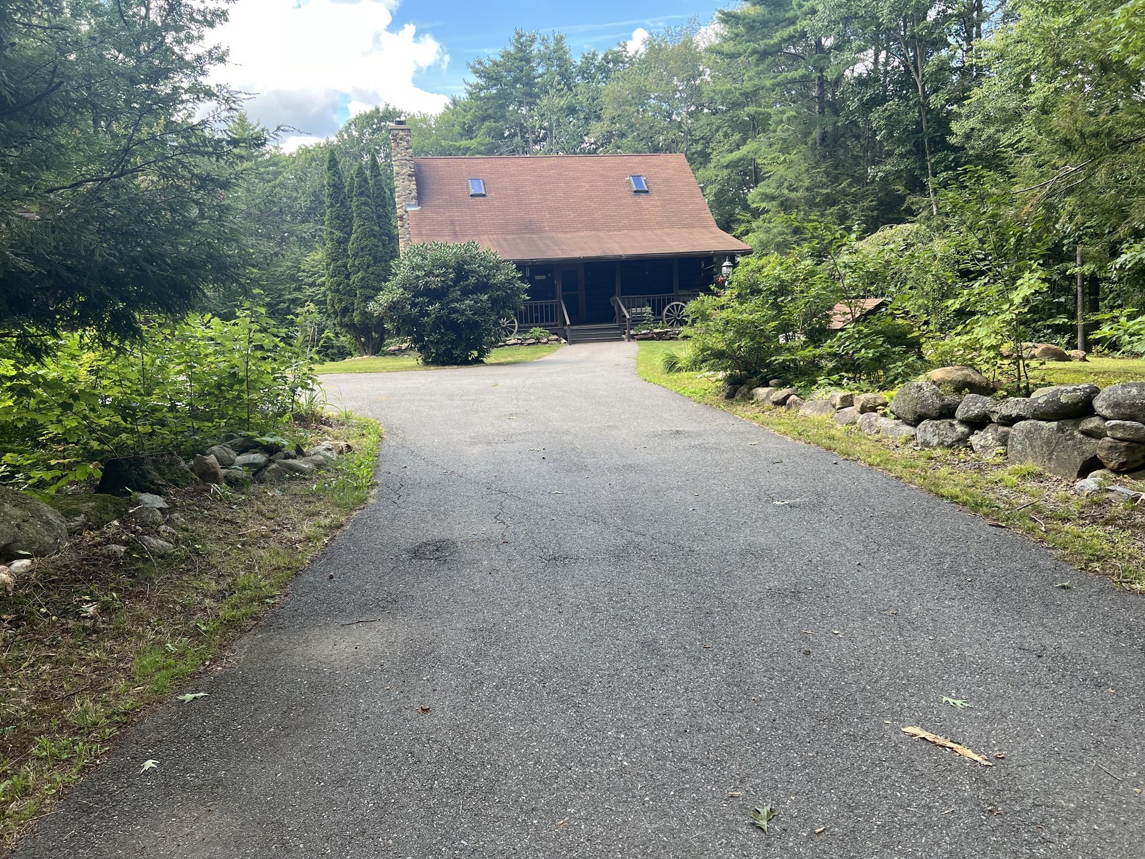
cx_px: 572
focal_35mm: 26
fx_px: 860
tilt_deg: -11.2
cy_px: 430
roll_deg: +2.6
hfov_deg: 67.3
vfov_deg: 53.1
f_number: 1.5
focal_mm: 5.7
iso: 50
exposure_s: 1/389
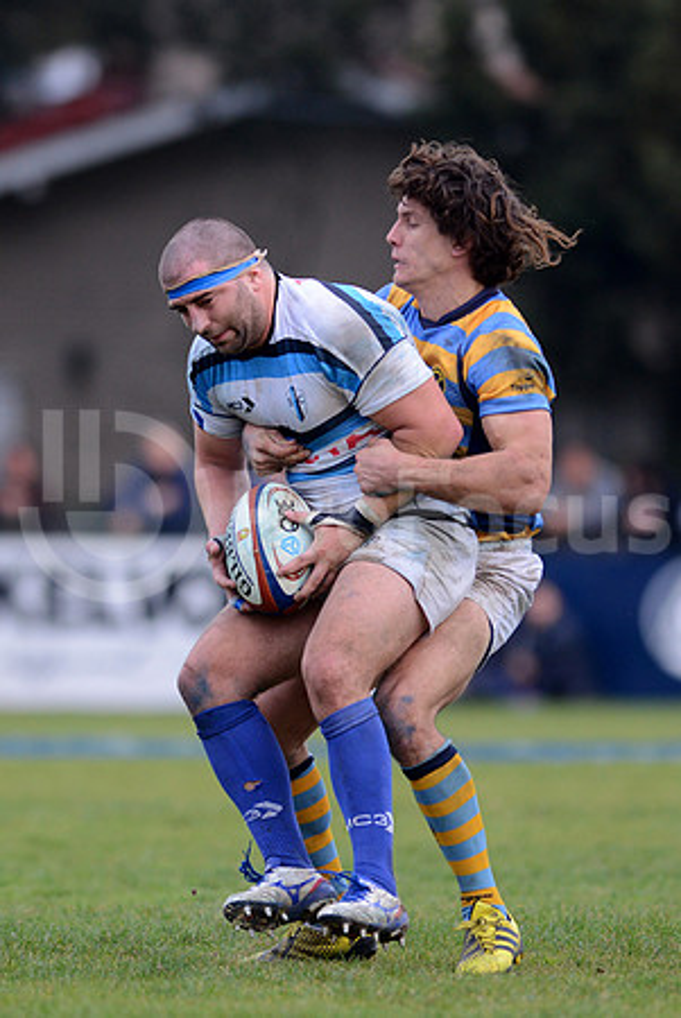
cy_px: 509
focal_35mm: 420
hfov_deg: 3.3
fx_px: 11889
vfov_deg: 4.9
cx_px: 340
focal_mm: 420
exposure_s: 1/800
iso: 1100
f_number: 4
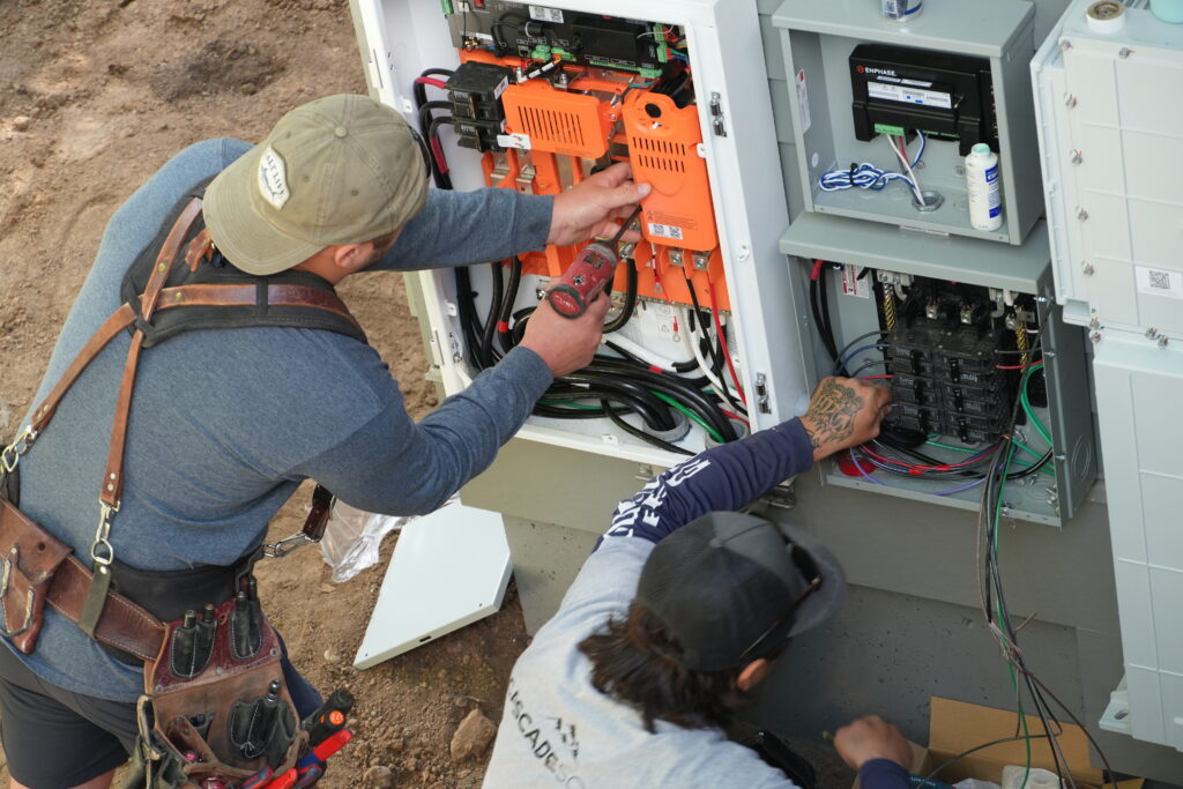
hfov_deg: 18.2
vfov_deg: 12.2
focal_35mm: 112
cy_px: 394
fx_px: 3697
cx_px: 592
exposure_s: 1/125
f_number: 5.6
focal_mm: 75
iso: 640
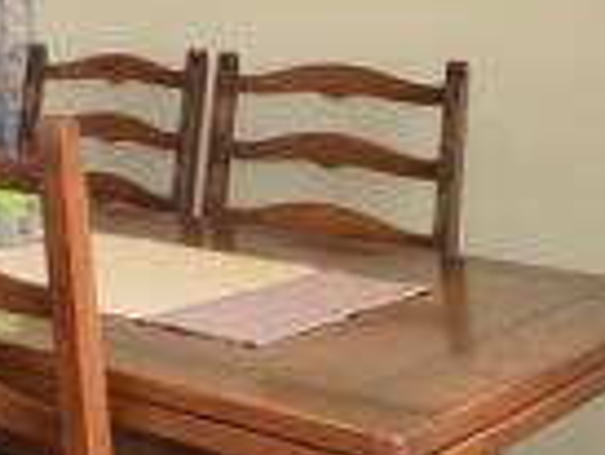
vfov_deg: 20.6
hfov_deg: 20.2
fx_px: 1207
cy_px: -9
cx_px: -486
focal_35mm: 69
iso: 200
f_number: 10
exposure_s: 1/4
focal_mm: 10
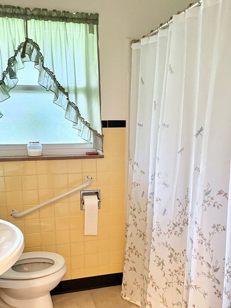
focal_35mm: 36
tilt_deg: -11.5
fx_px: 320
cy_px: 193
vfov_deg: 50.8
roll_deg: -0.8
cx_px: 116
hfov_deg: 39.6
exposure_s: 1/40
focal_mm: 6.76
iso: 640
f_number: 1.78
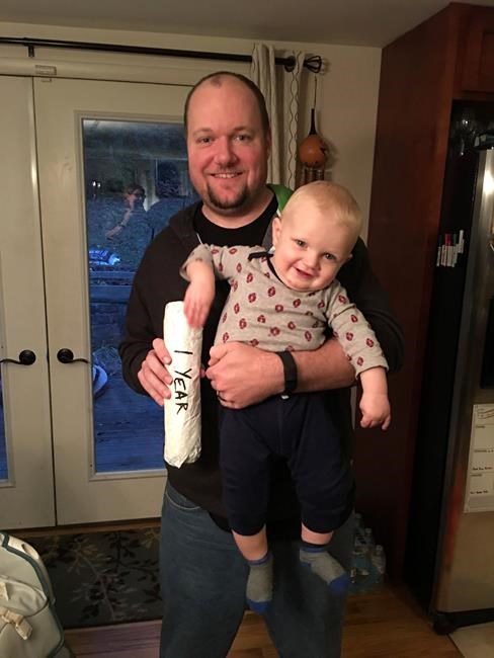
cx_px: 247
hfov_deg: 48.3
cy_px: 329
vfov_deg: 61.6
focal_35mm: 29
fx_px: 551
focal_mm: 4.15
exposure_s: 1/4
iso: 80
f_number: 2.2
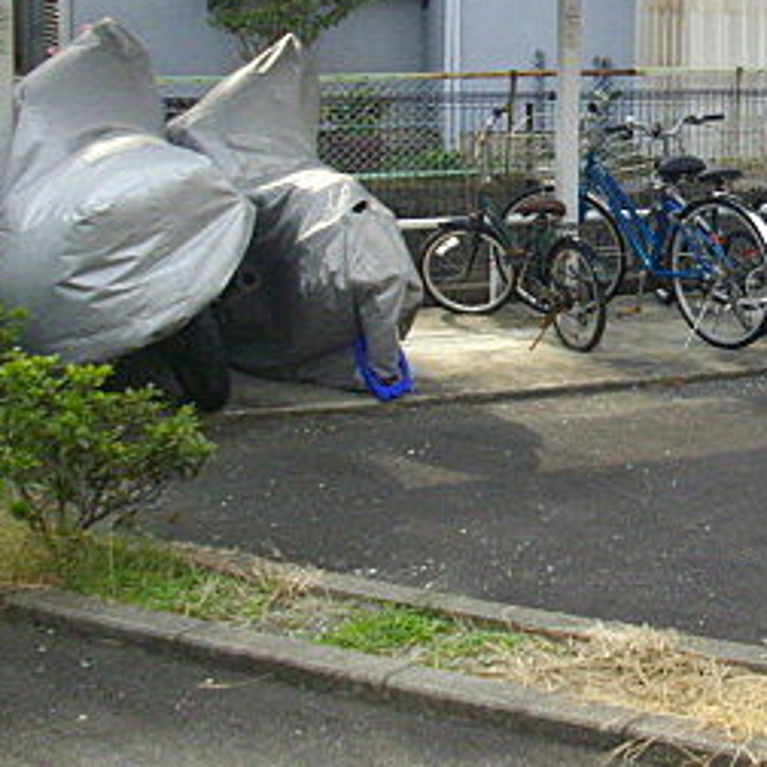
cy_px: 225
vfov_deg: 20.8
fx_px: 2081
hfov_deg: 20.3
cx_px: 734
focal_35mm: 83
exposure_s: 1/160
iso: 100
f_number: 5.6
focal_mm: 6.2
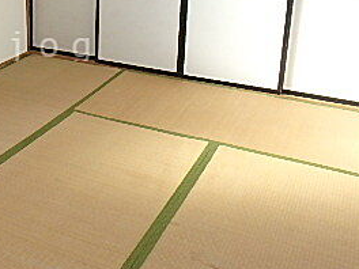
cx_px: 4
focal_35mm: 51
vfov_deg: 27.8
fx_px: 529
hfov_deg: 34.3
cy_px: 45
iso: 125
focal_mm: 3.7
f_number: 3.5
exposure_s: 1/125
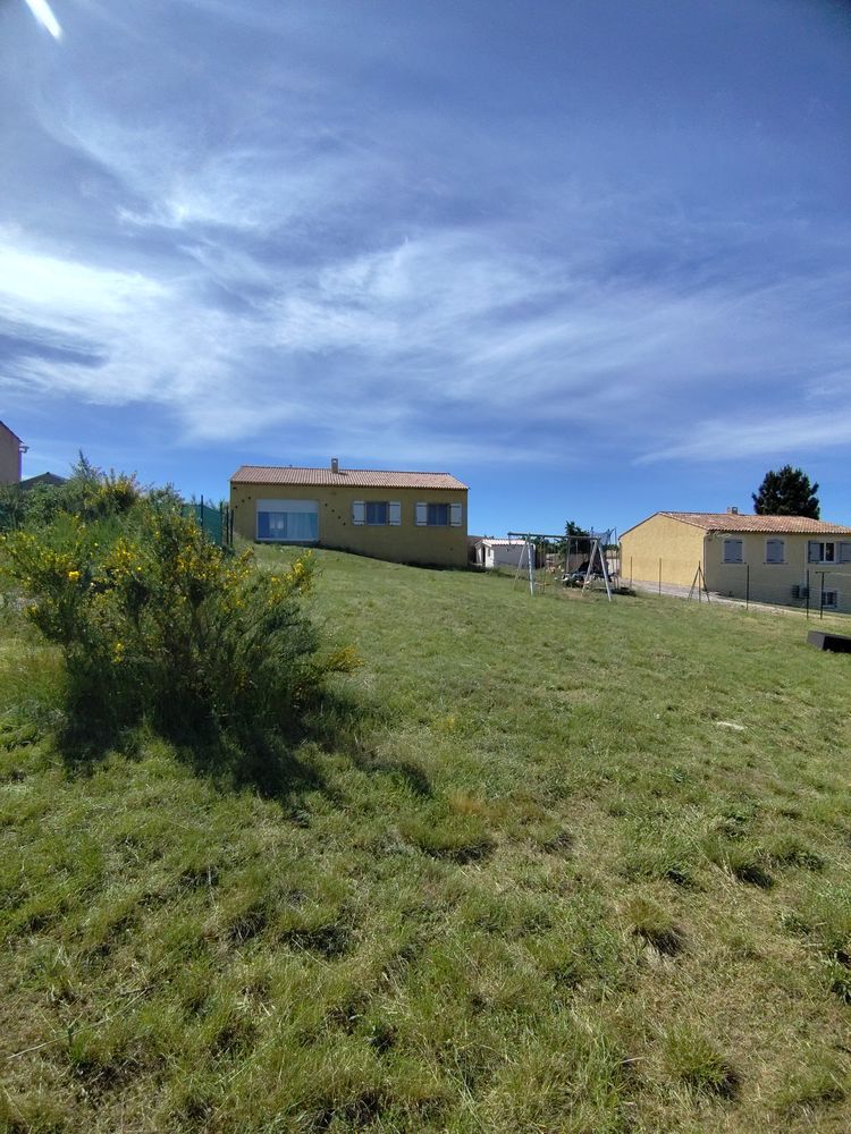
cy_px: 567
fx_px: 524
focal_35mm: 16
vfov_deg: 94.5
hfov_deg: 78.1
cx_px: 426
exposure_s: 1/3261
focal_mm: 1.65
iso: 50
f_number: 2.2
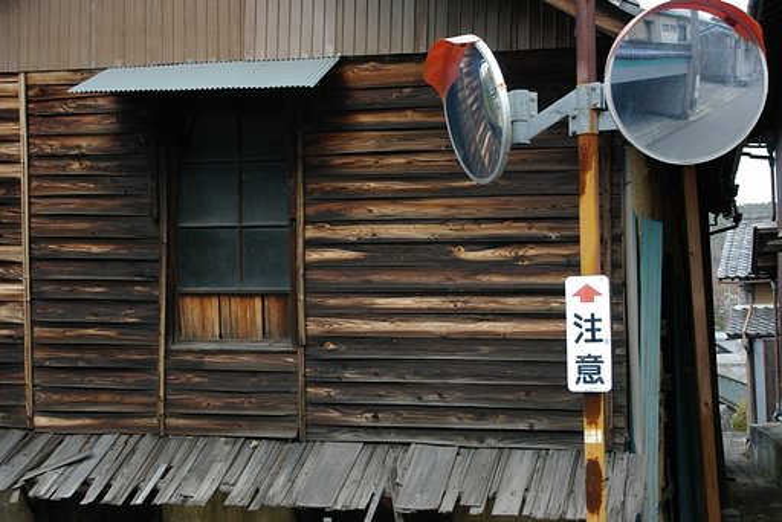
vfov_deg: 23.8
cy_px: 261
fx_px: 1239
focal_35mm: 57
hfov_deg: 35.0
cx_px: 391
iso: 200
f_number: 6.7
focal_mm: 38
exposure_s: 1/125
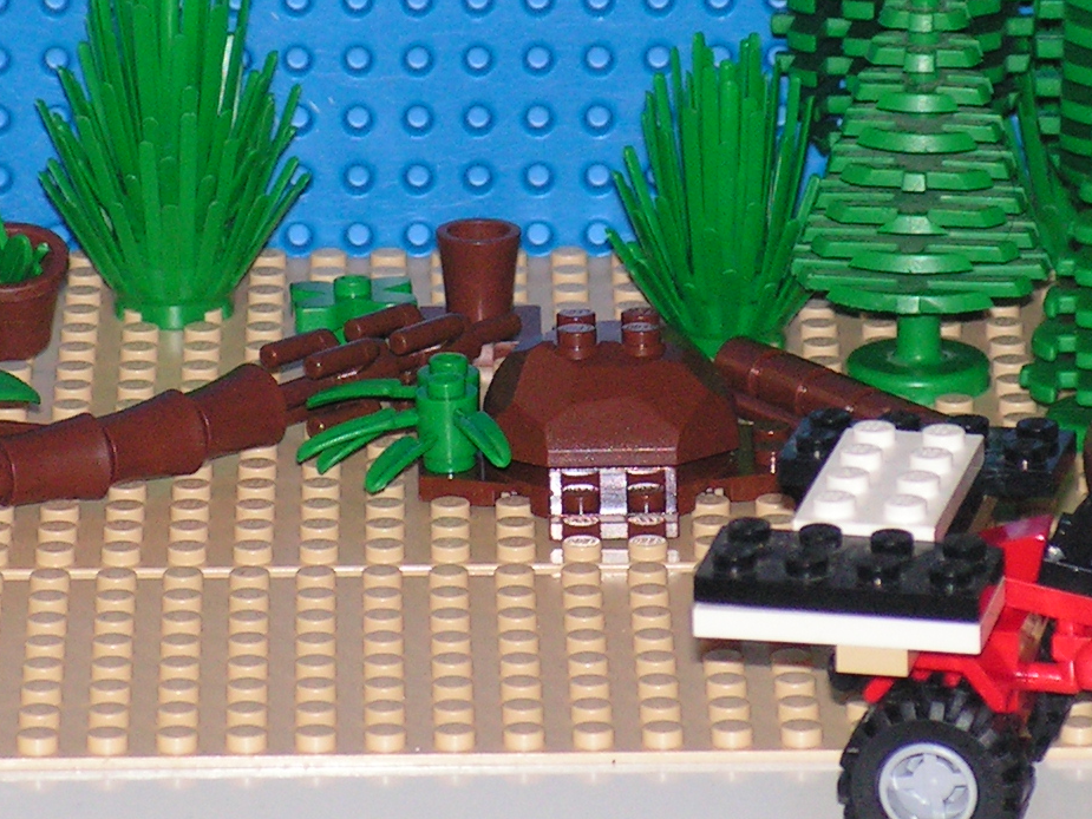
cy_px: 300
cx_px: 495
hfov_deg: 6.6
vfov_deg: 4.9
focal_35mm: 301
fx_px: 9497
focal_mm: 22.8
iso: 200
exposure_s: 1/160
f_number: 3.4
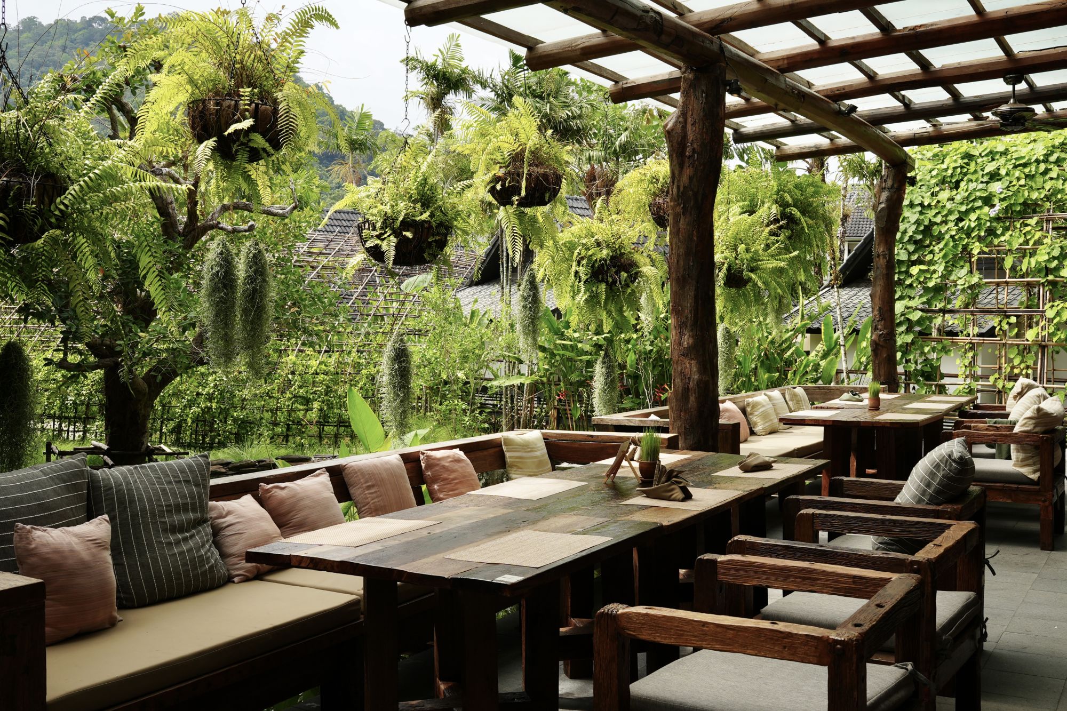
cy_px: 356
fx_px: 1008
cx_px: 534
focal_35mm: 34
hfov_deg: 55.8
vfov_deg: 38.9
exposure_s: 1/100
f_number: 7.1
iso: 100
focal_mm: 22.9
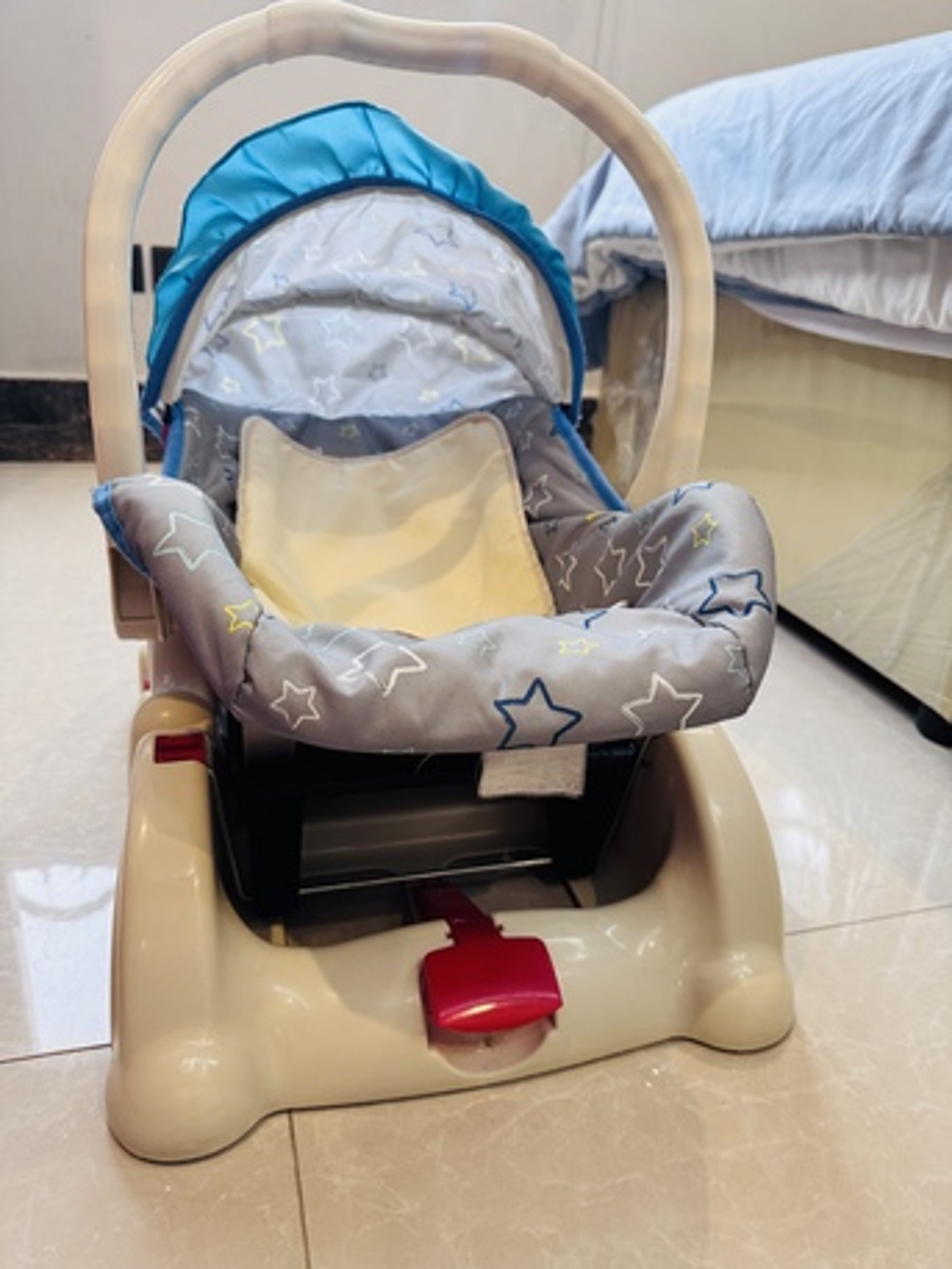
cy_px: 634
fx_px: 880
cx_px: 476
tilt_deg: -22.7
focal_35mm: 24
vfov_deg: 71.6
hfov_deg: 56.8
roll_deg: -5.5
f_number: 1.78
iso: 200
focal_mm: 6.76
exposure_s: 1/60
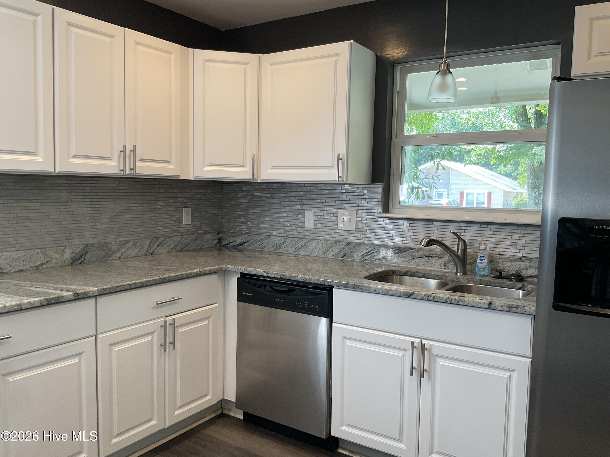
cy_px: 228
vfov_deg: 48.2
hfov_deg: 61.7
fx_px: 511
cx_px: 305
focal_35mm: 29
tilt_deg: -4.5
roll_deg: -1.9
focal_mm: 3
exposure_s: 1/60
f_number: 1.8
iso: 50
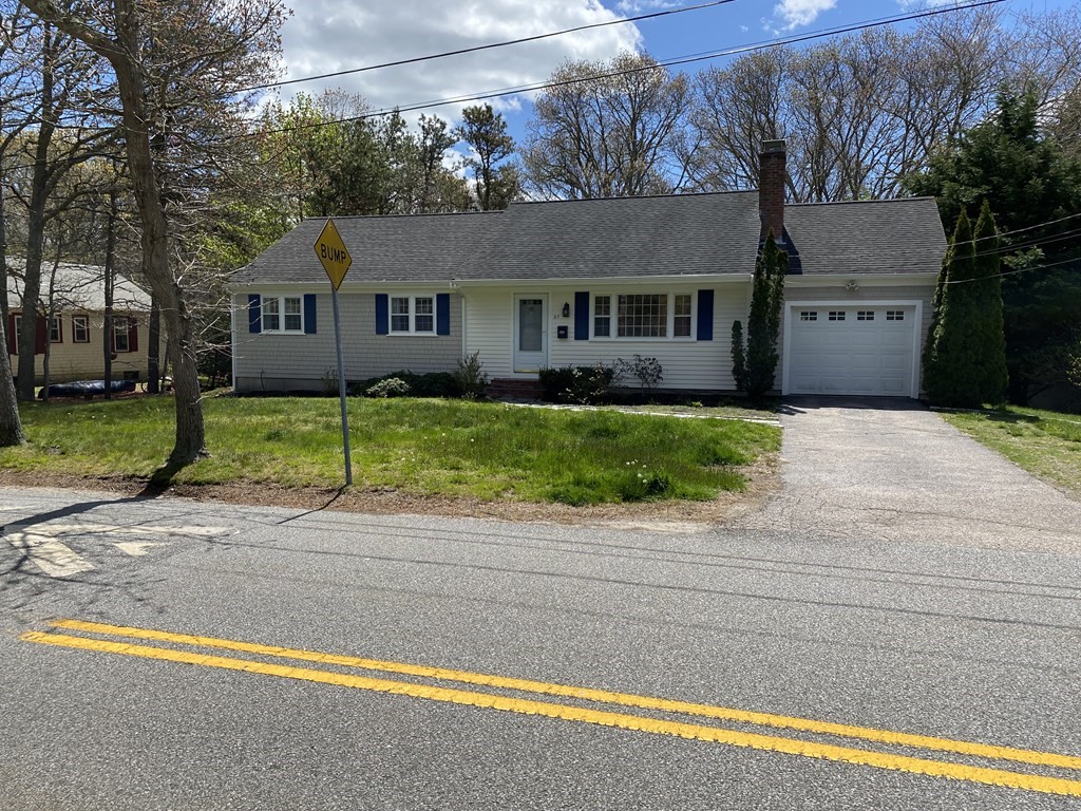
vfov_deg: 53.1
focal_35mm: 26
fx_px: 812
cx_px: 540
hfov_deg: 67.3
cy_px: 406
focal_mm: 4.25
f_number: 1.8
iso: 32
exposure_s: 1/2967
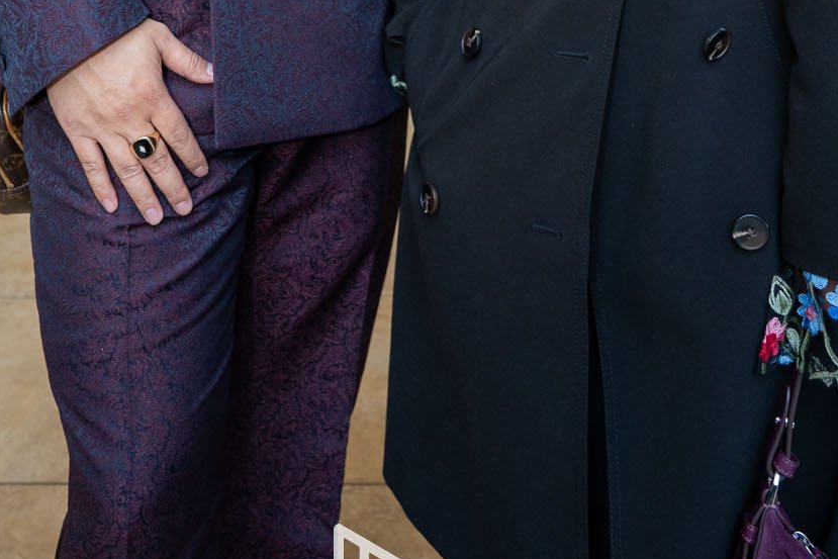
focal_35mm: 42
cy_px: -268
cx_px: 381
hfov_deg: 46.3
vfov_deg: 24.9
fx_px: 978
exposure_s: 1/125
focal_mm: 17
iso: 800
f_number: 3.5
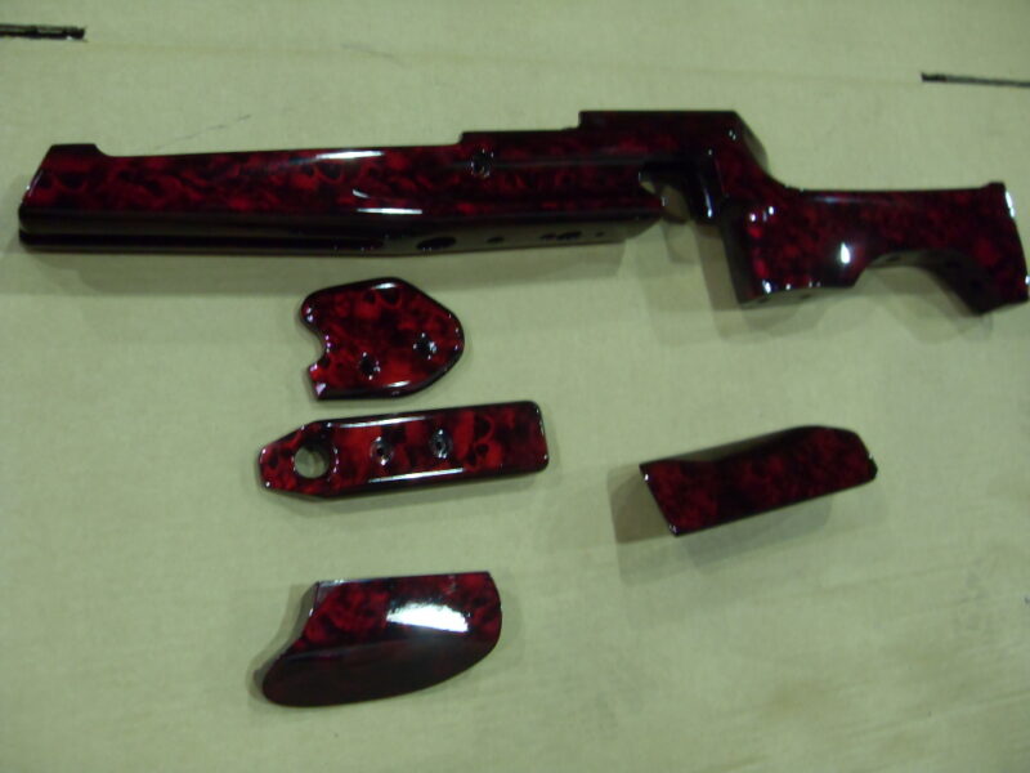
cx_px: 515
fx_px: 1041
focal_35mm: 35
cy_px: 386
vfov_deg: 40.7
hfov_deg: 52.6
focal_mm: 6.3
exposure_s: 1/30
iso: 200
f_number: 2.8
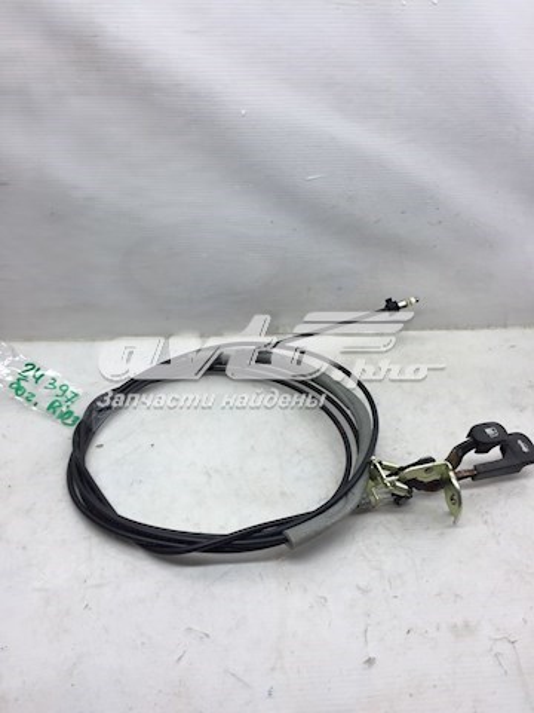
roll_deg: -2.7
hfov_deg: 48.2
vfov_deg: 61.7
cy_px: 356
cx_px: 267
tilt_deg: -35.3
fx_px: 596
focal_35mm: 29
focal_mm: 4.15
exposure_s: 1/50
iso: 32
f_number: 2.2
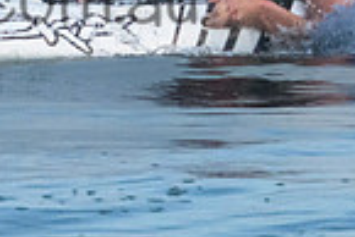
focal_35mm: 4176
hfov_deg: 0.5
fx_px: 41221
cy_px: -178
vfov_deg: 0.3
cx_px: 157
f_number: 11
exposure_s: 1/2000
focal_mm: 800
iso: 4000
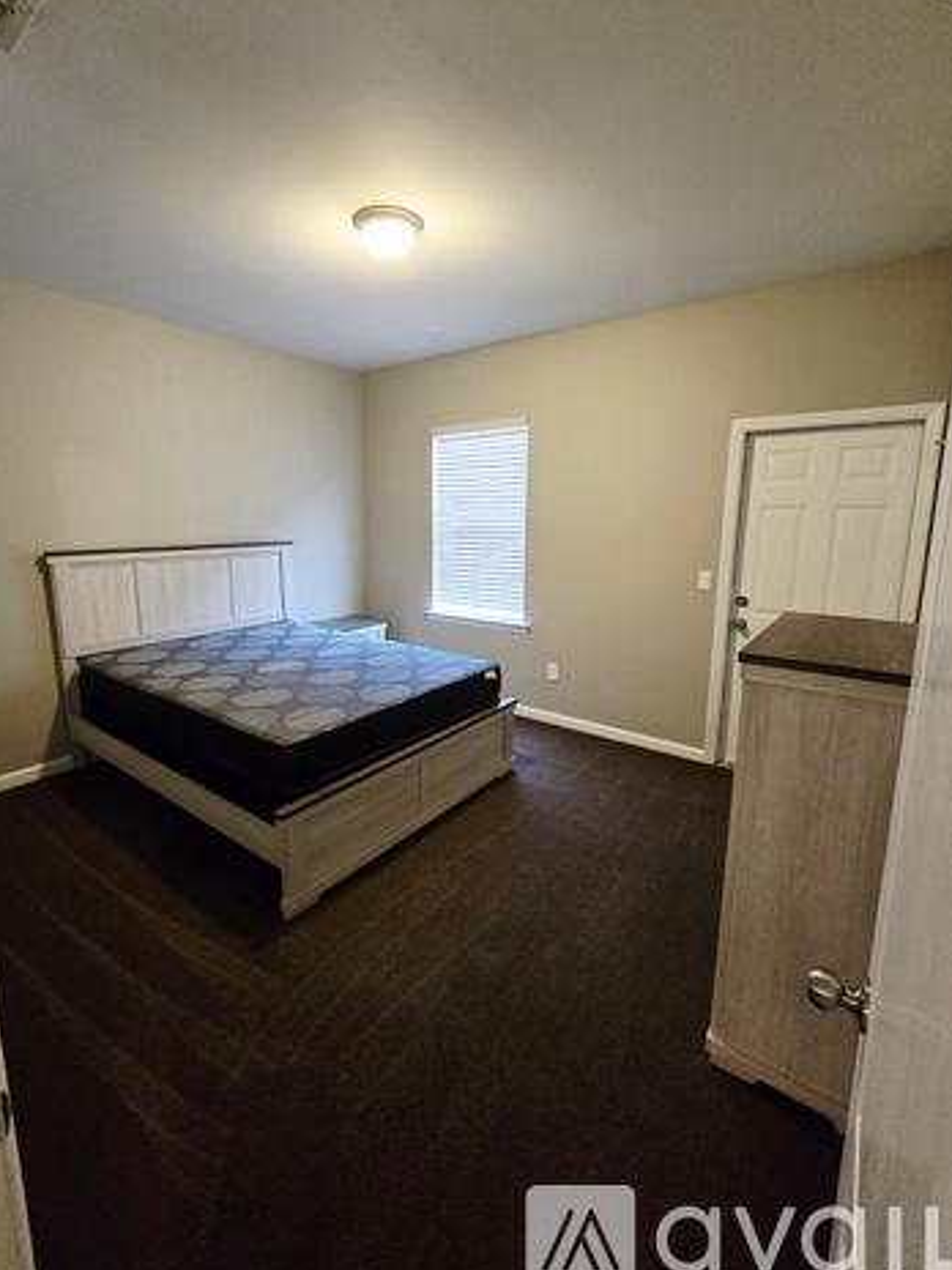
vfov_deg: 102.0
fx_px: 513
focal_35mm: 14
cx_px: 455
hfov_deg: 85.6
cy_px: 610
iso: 800
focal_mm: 2.2
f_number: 2.2
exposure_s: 1/60.2
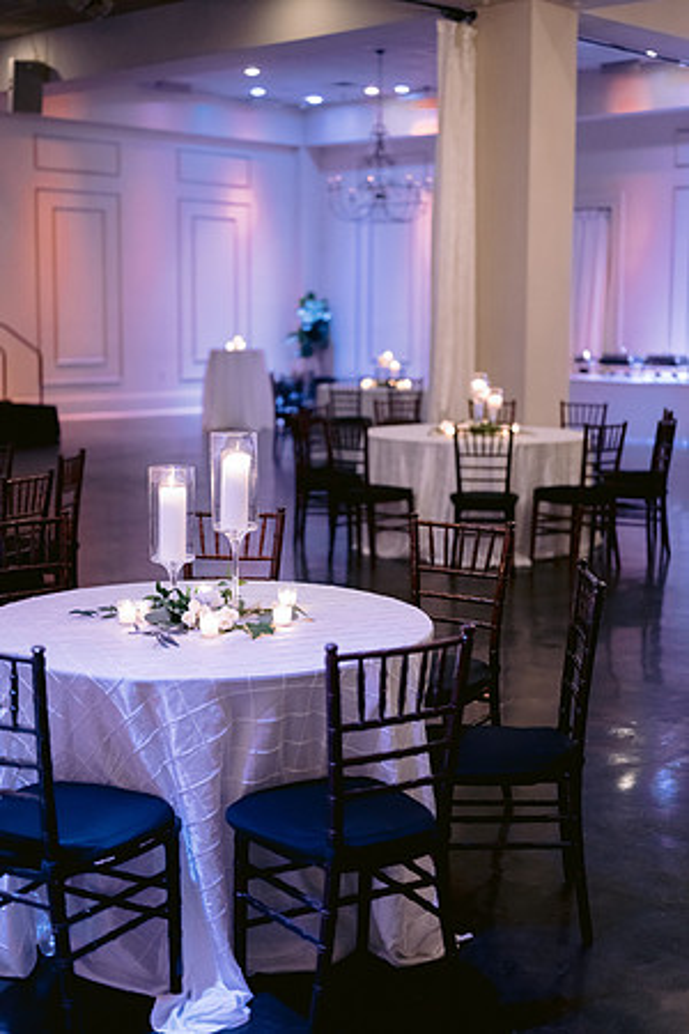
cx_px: 344
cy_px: 517
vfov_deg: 39.6
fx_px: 1435
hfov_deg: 27.0
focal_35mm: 50
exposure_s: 1/160
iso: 3200
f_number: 1.8
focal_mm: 50
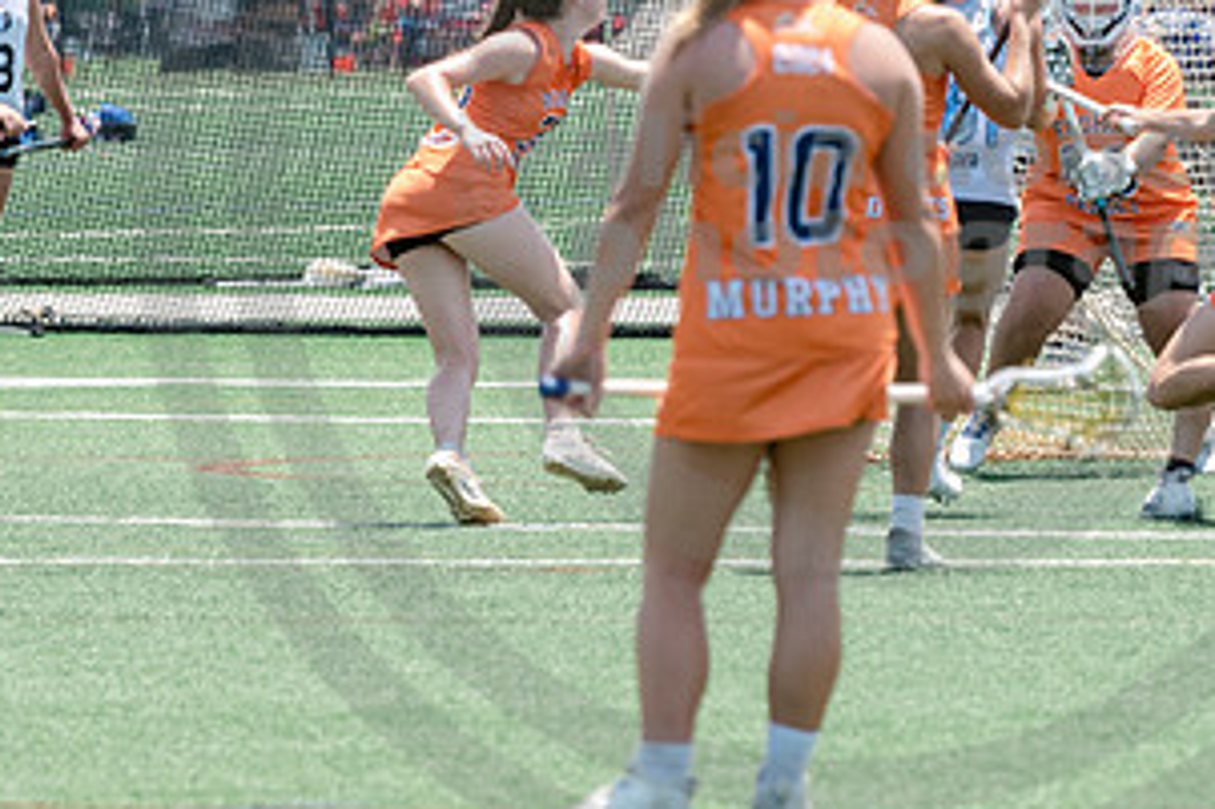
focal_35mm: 711
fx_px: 23982
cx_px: 977
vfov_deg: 1.9
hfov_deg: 2.9
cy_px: 255
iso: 400
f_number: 5
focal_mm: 200
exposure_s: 1/1600
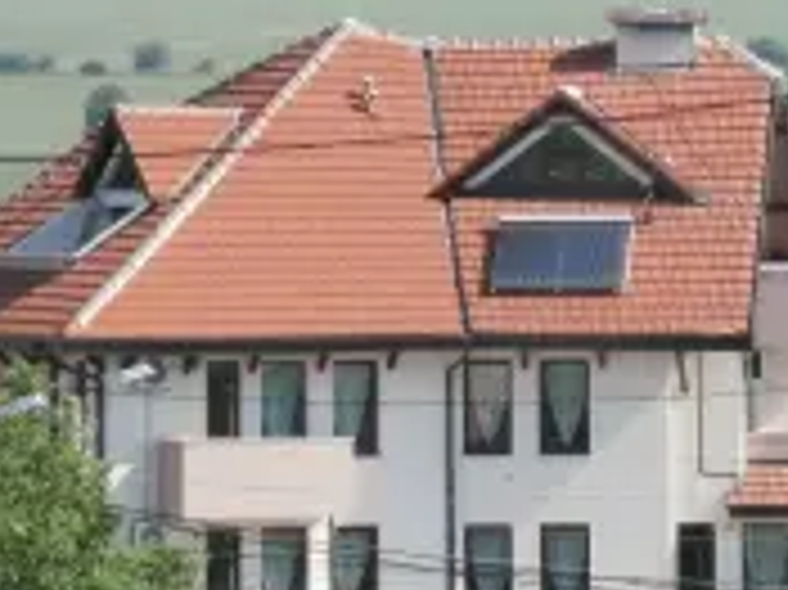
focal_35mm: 691
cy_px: 459
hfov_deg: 2.9
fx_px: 15719
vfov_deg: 2.1
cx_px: 531
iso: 100
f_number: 6.5
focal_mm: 53.92
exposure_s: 1/320
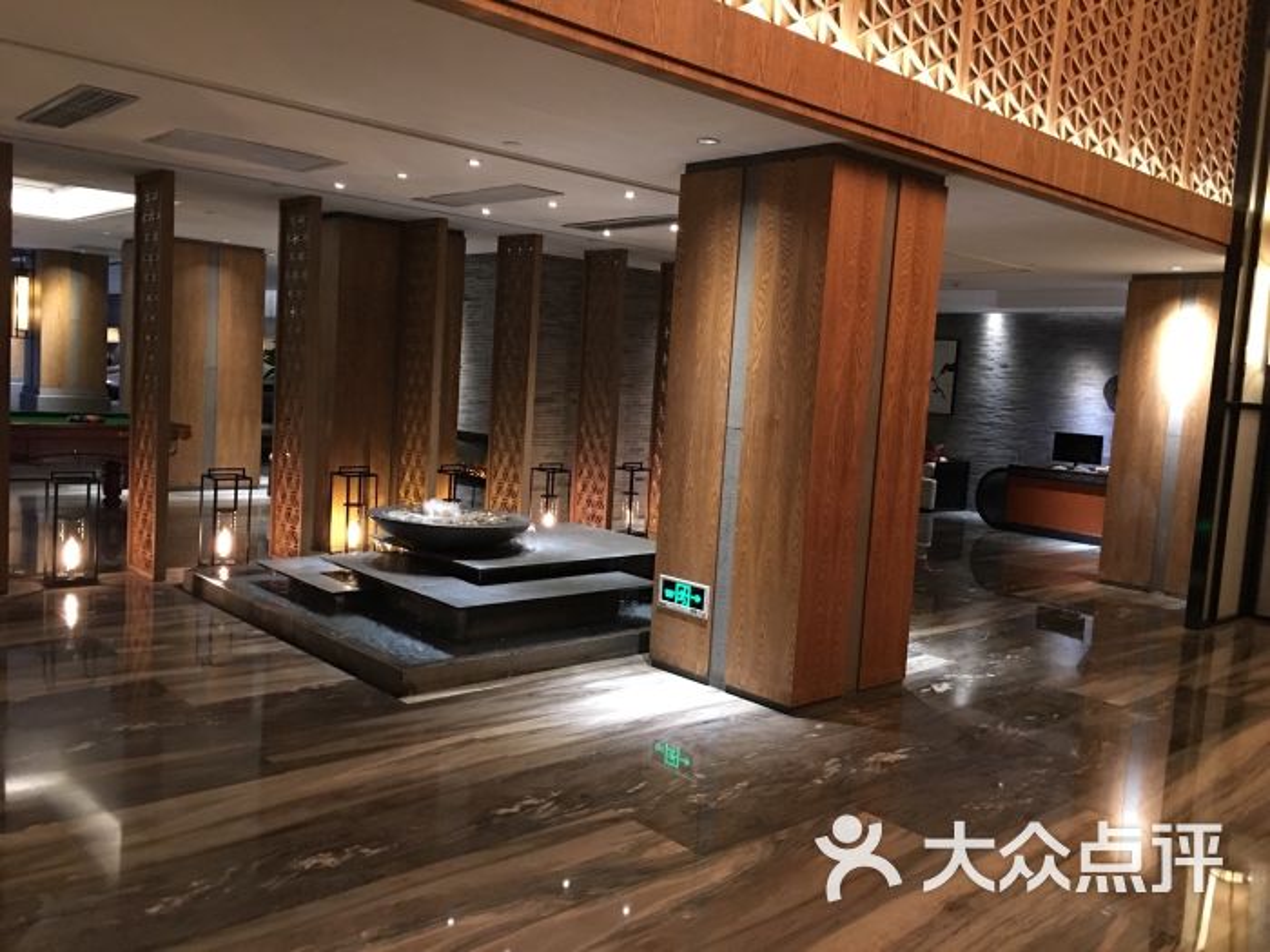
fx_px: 1064
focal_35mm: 29
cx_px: 635
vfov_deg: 48.2
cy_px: 476
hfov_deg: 61.7
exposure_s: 1/8
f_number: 2.2
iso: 160
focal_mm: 4.15
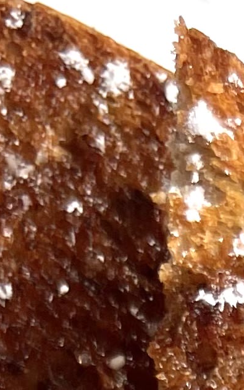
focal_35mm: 176
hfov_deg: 7.3
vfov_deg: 10.1
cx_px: 428
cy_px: 993
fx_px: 1870
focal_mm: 5.1
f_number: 1.6
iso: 32
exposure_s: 1/120
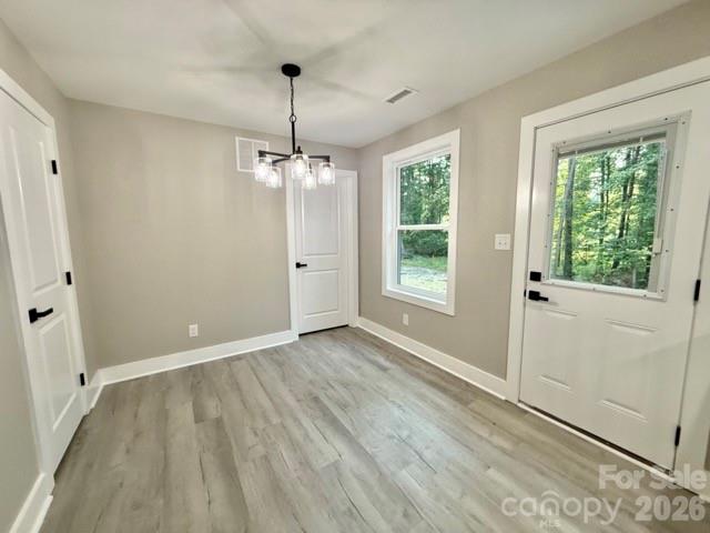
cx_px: 355
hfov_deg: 102.1
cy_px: 266
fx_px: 287
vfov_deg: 85.7
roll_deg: +0.9
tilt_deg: -8.0
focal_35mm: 14
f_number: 2.2
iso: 200
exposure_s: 1/120
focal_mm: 2.22
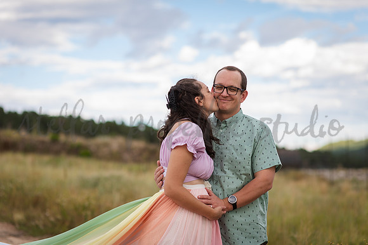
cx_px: 184
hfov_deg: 23.9
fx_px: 868
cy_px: 122
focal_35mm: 85
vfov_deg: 16.1
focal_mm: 85
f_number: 2.5
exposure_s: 1/1000
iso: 125
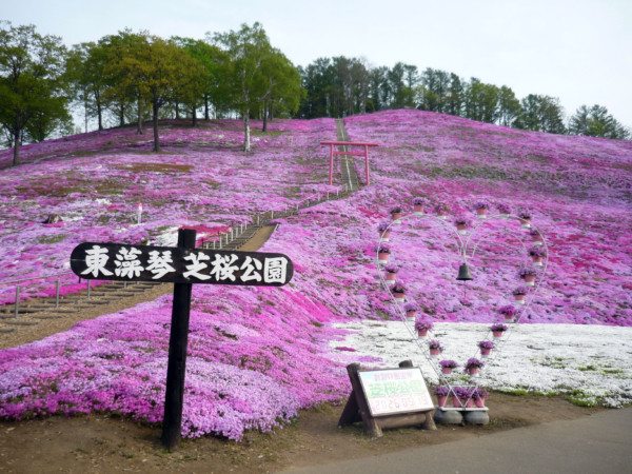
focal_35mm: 33
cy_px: 237
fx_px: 602
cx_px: 316
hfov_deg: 55.4
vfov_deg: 42.9
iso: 100
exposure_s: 1/640
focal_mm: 5.5
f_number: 2.8
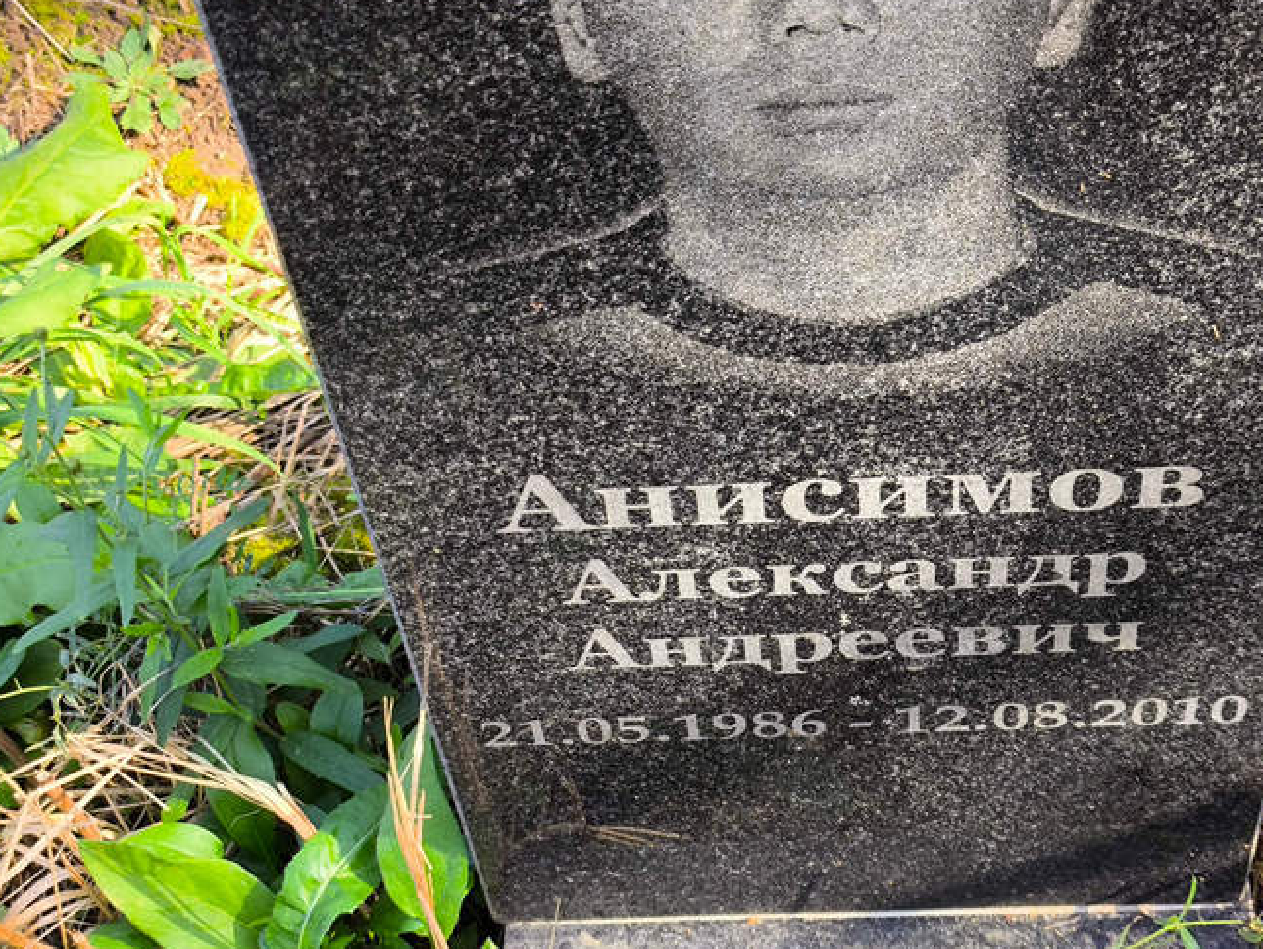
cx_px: 727
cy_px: 514
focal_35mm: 62
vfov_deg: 23.7
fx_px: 2264
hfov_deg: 31.1
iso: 50
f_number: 1.7
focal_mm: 4.71
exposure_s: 1/131
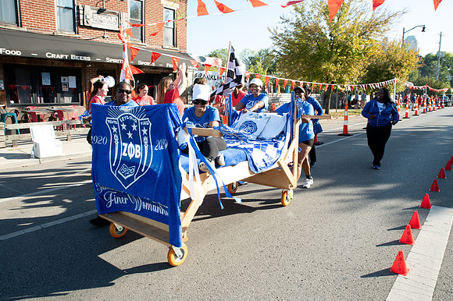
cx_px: 226
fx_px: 321
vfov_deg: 50.3
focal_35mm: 26
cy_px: 150
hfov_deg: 70.3
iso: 500
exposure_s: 1/200
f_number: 11
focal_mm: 24
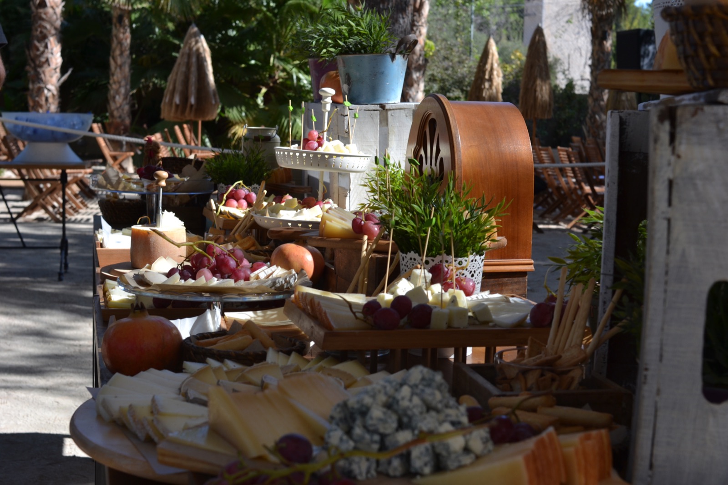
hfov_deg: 37.9
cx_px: 364
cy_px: 242
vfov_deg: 25.7
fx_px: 1061
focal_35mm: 52
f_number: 6.3
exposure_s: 1/160
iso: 100
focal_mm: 35
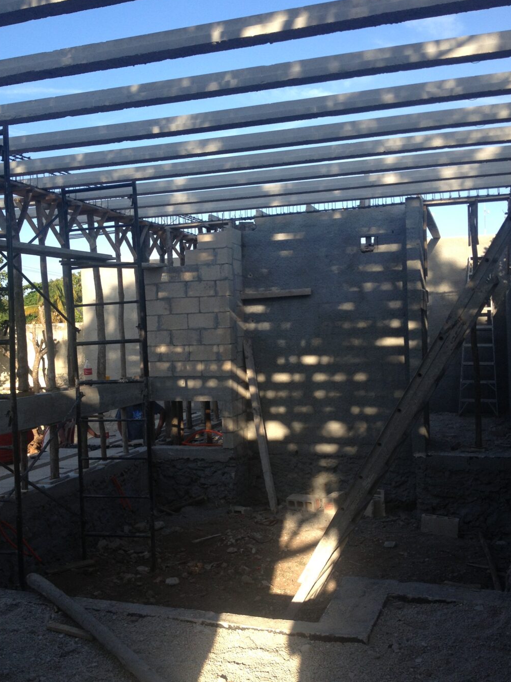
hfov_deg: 36.0
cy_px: 358
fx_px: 787
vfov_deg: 46.8
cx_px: 244
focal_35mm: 40
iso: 50
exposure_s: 1/665
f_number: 2.4
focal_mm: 4.28
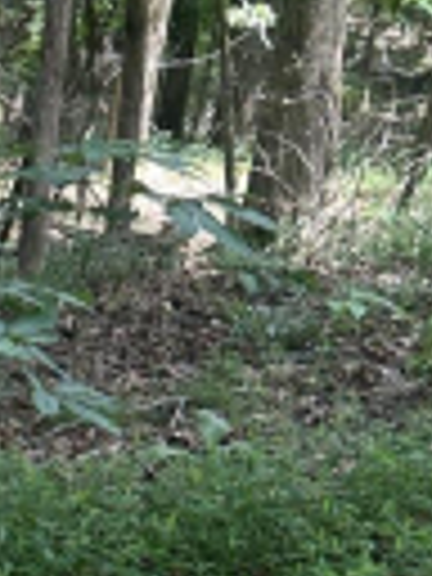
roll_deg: +2.3
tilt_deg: -30.3
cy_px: 479
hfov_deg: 10.9
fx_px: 2080
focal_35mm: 125
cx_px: -423
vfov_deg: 15.6
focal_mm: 6.86
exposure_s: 1/121
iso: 125
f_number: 1.78
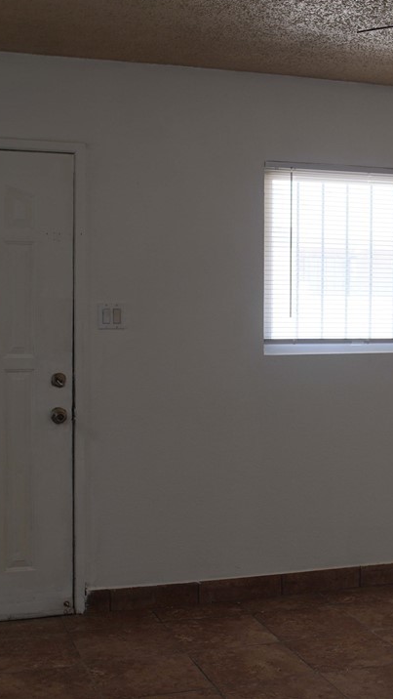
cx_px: 312
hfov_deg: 21.7
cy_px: 347
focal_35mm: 55
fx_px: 1015
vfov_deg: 38.0
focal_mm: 23
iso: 100
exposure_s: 1/60
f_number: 4
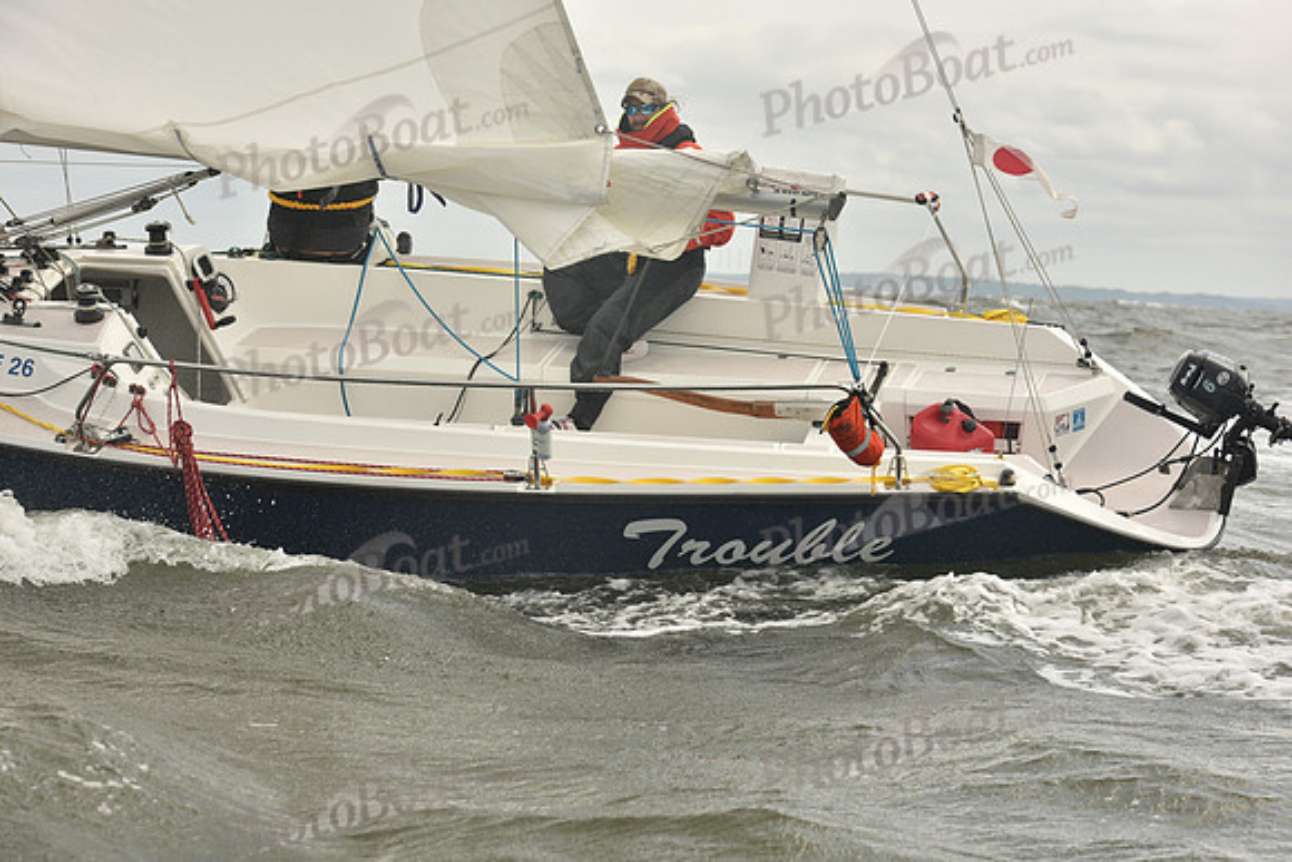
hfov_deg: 20.8
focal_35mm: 98
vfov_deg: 14.0
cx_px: 646
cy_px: 431
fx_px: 3518
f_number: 8
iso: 320
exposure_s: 1/1600
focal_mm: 98
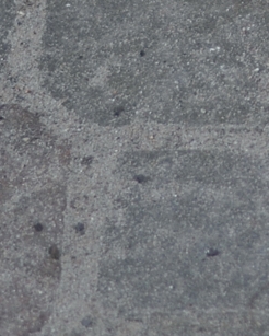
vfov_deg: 4.2
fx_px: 4543
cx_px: 601
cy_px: -286
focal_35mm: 457
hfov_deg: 3.4
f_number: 1.8
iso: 100
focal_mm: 50
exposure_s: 1/800
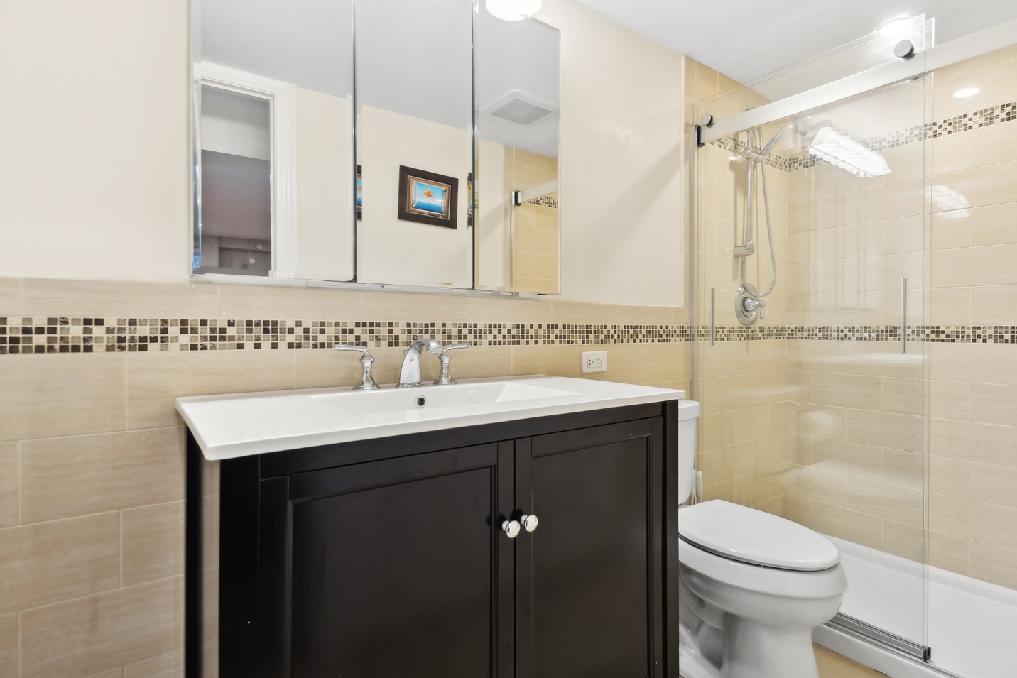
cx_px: 553
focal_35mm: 17
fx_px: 480
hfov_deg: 93.0
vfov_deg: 70.5
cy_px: 337
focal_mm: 10
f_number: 11
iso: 100
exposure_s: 1/1.25
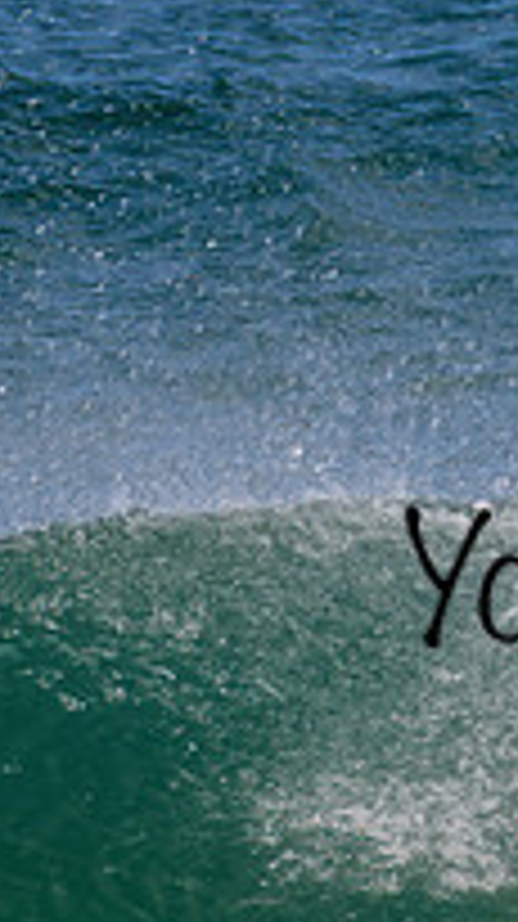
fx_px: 72550
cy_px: 538
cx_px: 868
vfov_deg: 0.7
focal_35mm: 2965
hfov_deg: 0.4
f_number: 11
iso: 90
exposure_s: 1/250
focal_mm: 1000
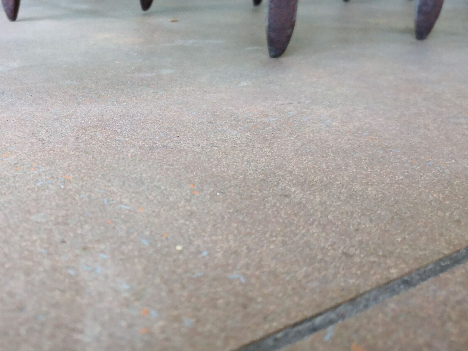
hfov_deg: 44.4
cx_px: 124
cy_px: 126
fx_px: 554
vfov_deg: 34.9
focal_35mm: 41
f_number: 1.6
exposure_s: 1/33.3
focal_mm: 3.95
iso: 320
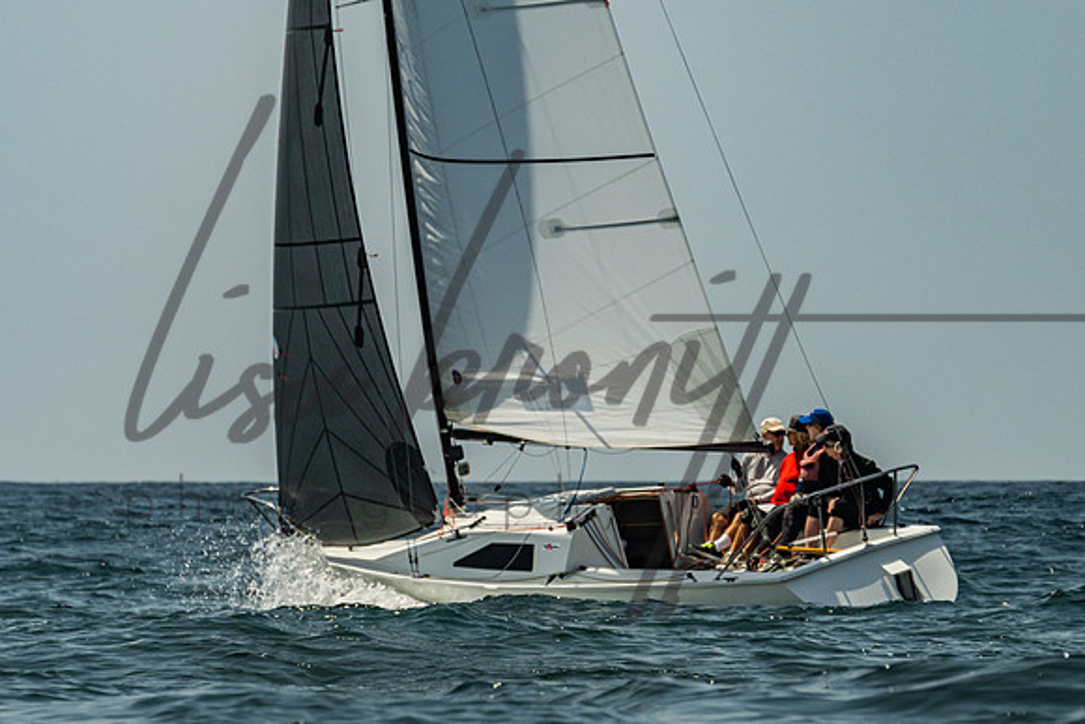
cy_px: 326
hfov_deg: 7.9
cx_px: 491
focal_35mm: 262
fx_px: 7895
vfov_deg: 5.3
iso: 320
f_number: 6.3
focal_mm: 145
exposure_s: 1/1600
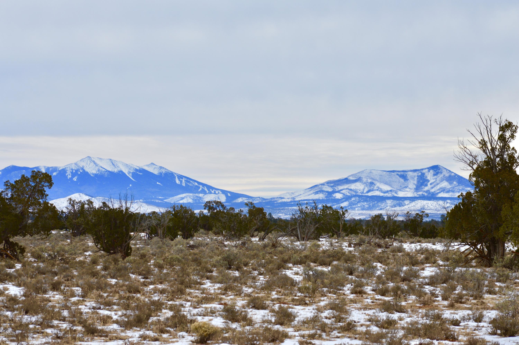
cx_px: 260
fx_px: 2204
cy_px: 172
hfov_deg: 13.4
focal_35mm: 153
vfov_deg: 9.0
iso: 100
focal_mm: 102
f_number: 8
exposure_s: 1/250
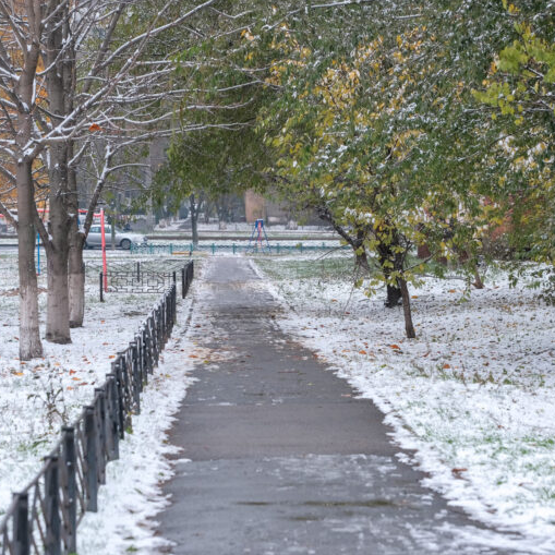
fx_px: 2793
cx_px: 272
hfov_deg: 11.3
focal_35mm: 154
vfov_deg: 11.3
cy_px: 277
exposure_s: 1/180
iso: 400
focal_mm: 80
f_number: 5.6
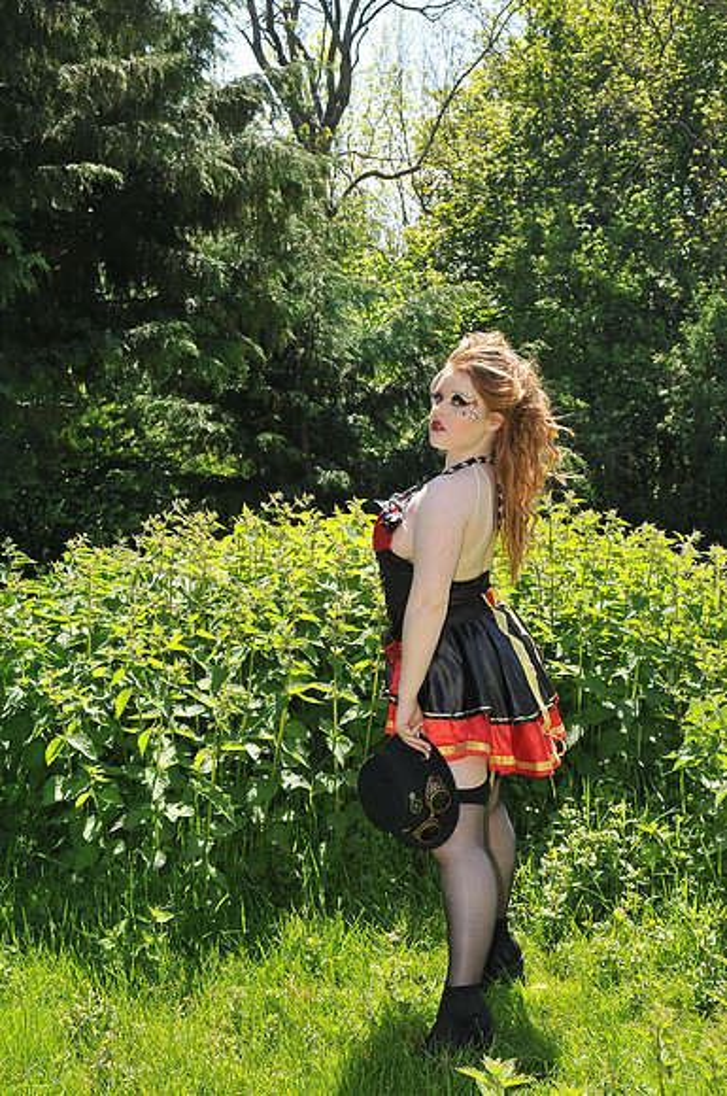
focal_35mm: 45
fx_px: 1367
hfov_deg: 29.8
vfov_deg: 43.7
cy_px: 548
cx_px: 364
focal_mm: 30
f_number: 8
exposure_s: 1/200
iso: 250
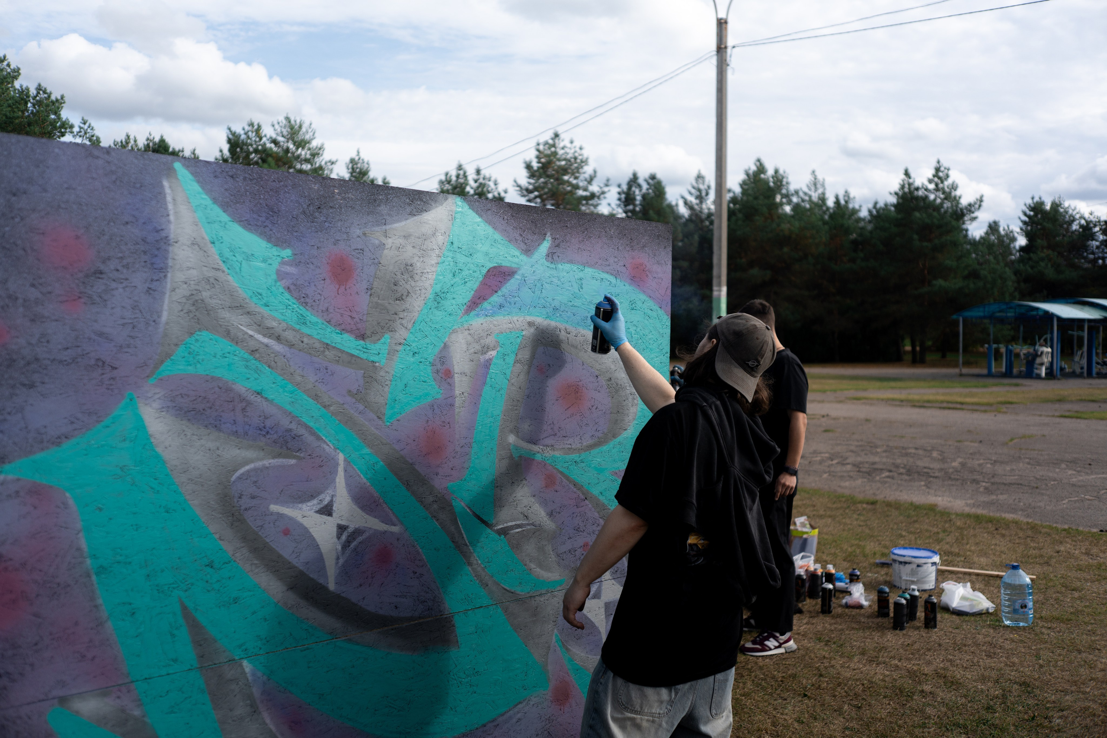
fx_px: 1076
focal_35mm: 35
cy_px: 369
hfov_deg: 54.4
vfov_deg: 37.9
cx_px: 554
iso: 100
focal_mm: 35
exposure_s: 1/3200
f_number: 2.5
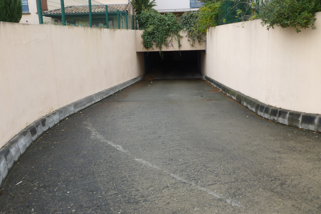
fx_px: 267
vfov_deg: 43.5
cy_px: 96
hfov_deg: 61.9
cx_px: 159
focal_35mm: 30
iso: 100
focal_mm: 5
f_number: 3.3
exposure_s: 1/80
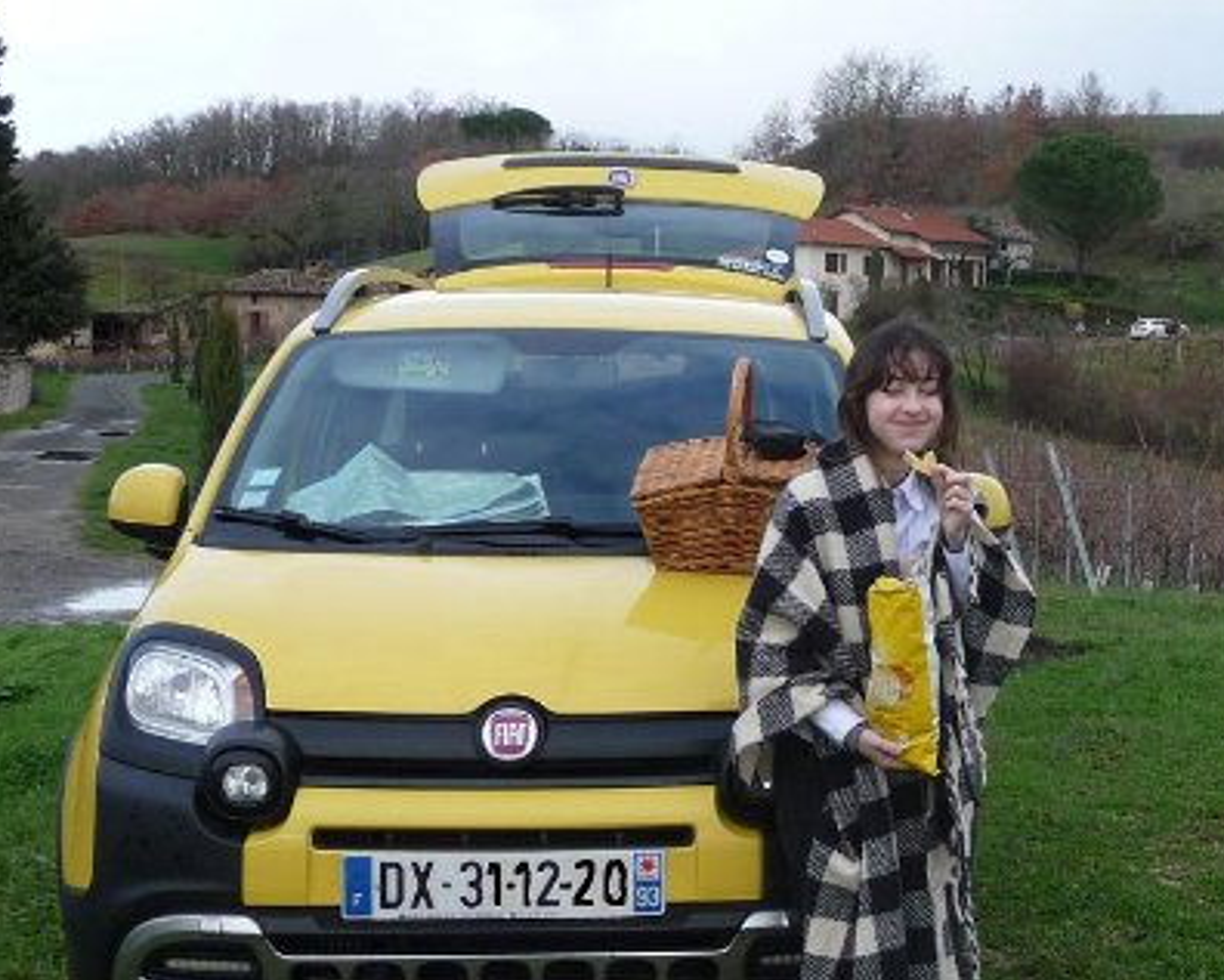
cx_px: 1168
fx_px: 2718
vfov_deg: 20.4
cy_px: 476
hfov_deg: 24.4
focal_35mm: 75
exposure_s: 1/320
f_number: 3.8
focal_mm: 6.3
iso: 100
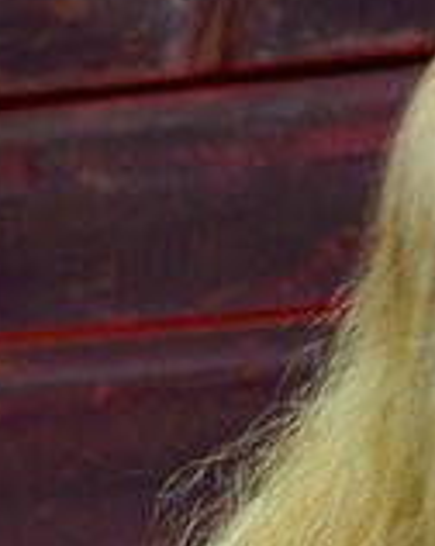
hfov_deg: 3.6
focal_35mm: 429
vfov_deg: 4.5
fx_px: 6917
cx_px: 773
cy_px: 442
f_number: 4
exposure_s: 1/125
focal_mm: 100
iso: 100
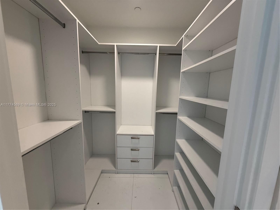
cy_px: 105
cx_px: 140
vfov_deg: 85.7
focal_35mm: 14
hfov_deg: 102.1
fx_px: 113
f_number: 2.2
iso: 200
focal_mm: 2.22
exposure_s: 1/120
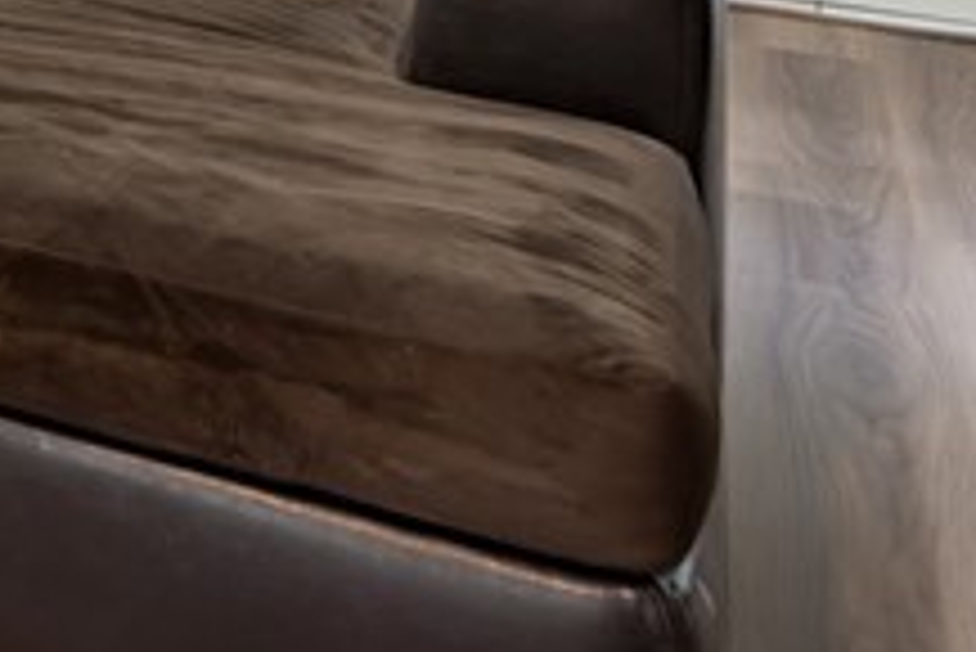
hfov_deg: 17.5
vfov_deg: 15.5
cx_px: -1097
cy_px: -652
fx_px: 1899
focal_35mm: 70
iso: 250
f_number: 9
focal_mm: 14
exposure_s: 1/2
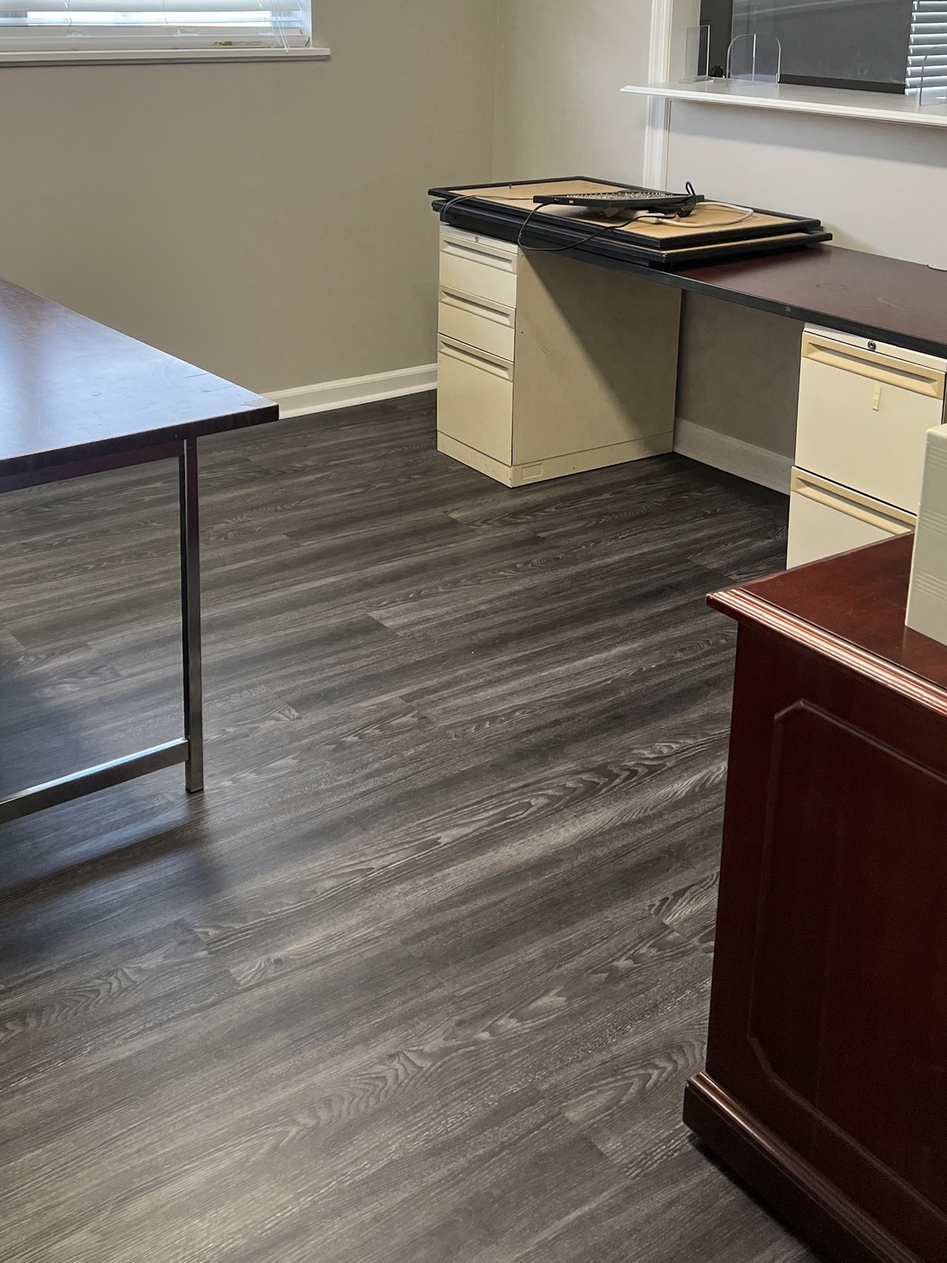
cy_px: 321
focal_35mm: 40
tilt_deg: -14.6
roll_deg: -0.2
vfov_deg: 45.3
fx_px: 1459
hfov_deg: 35.9
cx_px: 403
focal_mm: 5.7
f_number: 1.5
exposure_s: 1/60
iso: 64
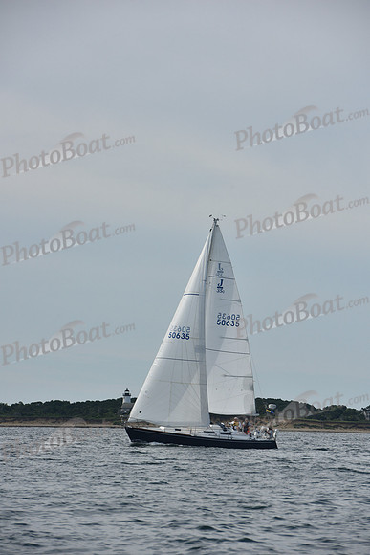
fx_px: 3081
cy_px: 278
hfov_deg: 6.9
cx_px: 185
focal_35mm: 200
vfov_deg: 10.3
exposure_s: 1/1000
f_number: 9
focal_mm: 200
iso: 320
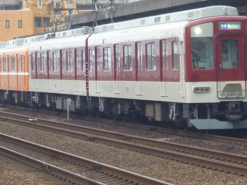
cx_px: 109
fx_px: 1820
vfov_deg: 5.8
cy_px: 65
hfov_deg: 7.8
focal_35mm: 255
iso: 320
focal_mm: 20
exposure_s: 1/125
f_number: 6.5
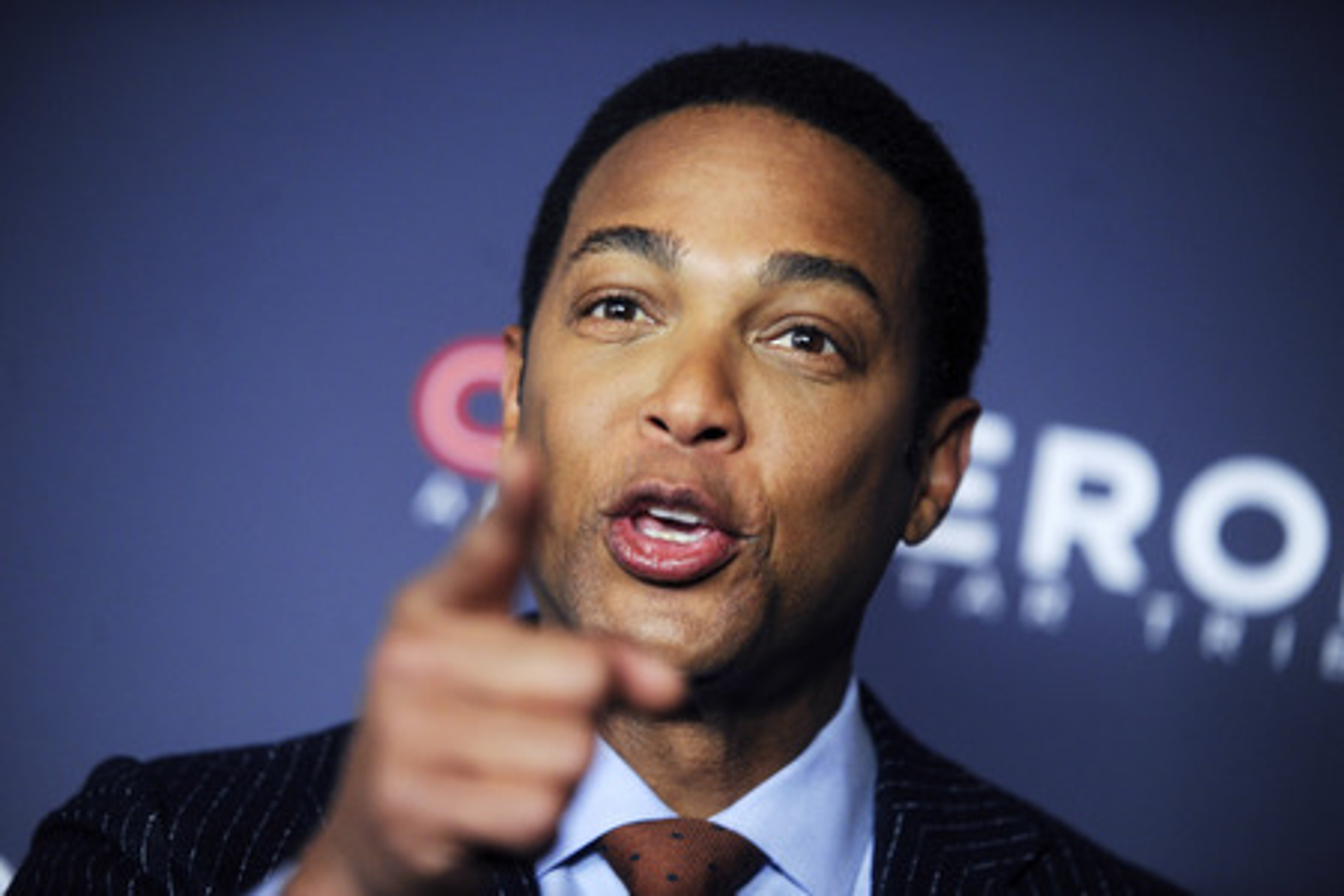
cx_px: 672
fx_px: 4853
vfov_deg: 10.5
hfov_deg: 15.8
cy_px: 448
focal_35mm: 130
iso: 1600
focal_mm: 130
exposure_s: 1/125
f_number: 2.8
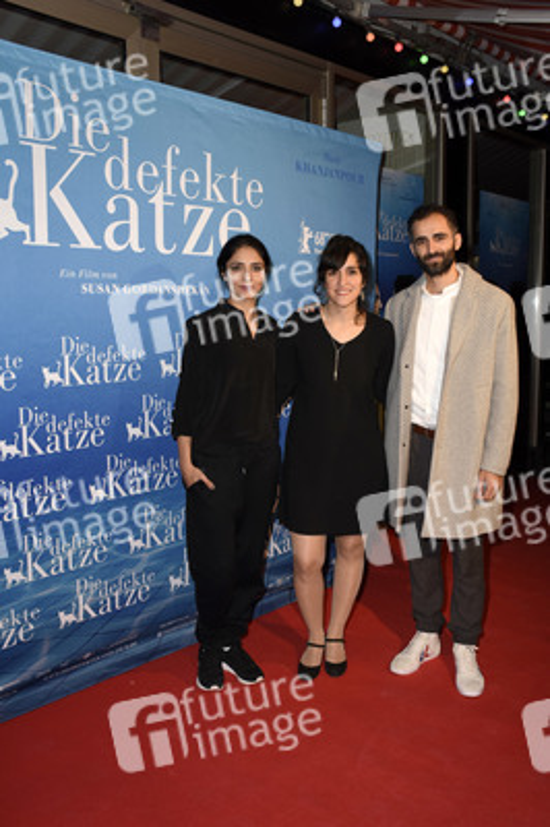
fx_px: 758
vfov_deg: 57.3
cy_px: 414
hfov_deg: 39.9
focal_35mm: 33
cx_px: 275
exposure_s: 1/160
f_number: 8
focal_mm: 22
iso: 500
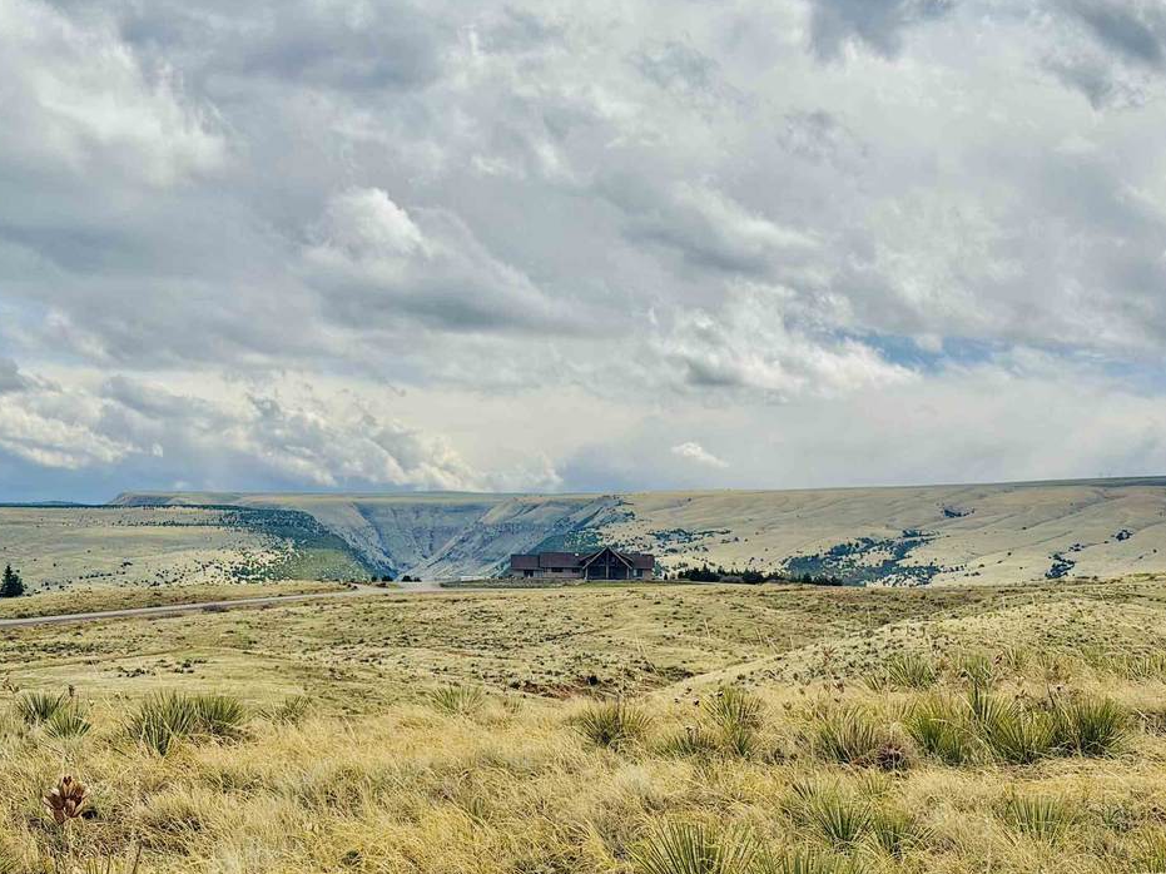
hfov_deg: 29.4
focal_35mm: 66
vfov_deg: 22.2
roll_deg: -0.7
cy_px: 557
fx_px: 2223
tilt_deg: +1.9
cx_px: 544
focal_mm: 6.76
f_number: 1.78
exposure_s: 1/11364
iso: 64
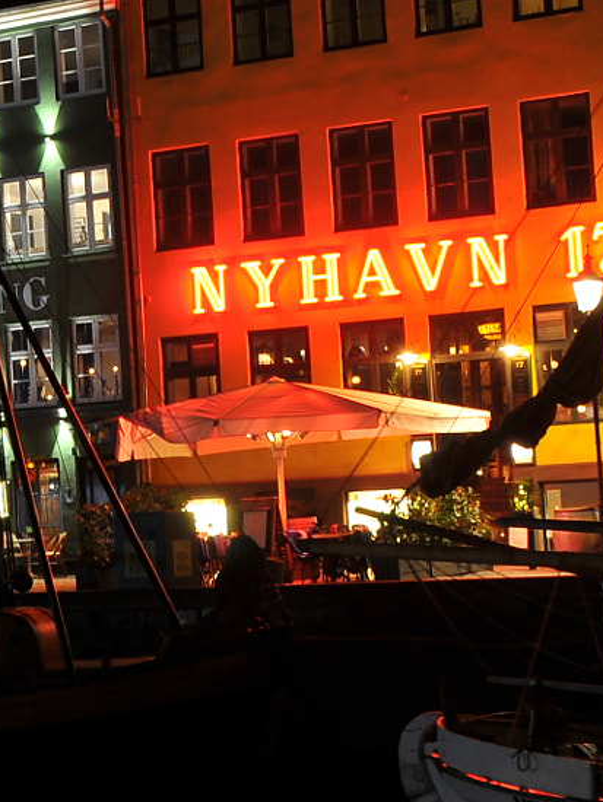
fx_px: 2739
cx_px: -477
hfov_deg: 11.6
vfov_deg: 16.7
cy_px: 302
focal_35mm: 118
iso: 200
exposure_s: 3
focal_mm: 22
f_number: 8
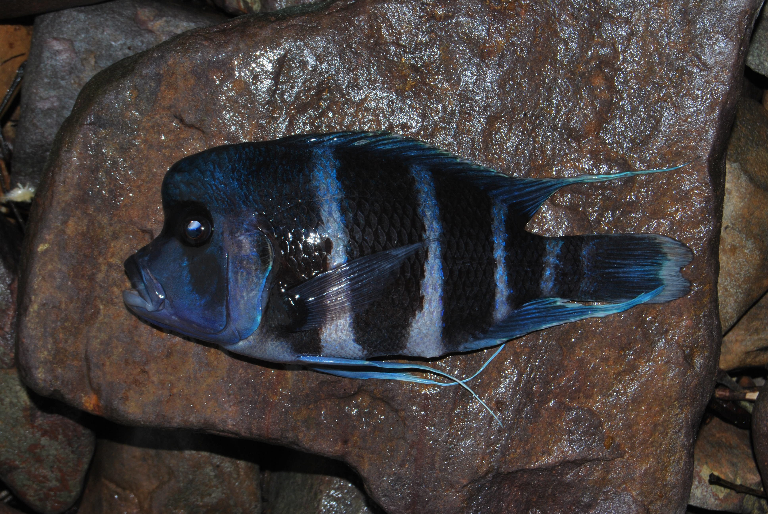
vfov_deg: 16.6
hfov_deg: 24.6
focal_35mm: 82
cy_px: 257
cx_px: 384
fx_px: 1762
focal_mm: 55
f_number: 14
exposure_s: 1/100
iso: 100
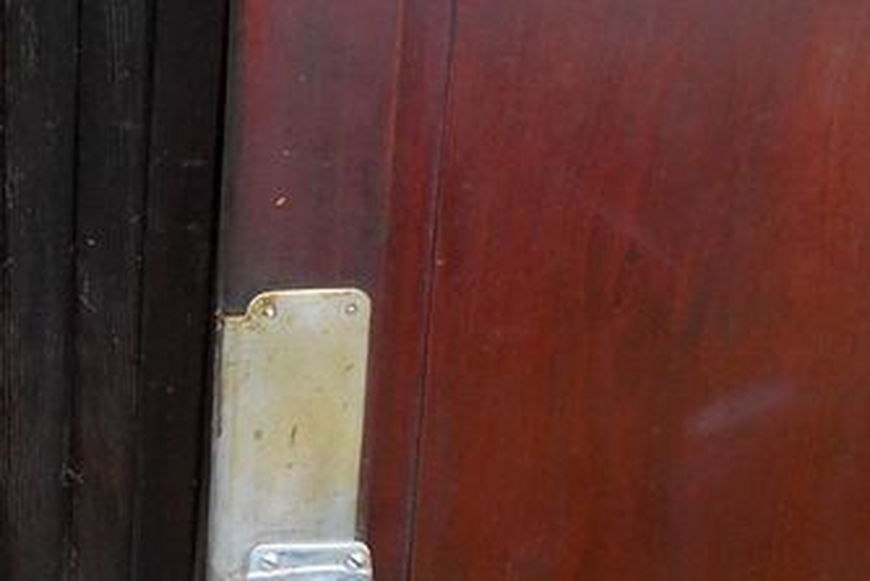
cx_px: -156
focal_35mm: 81
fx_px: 1958
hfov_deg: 23.1
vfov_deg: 16.6
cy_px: 560
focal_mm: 4.6
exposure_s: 1/160
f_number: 3.2
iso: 80
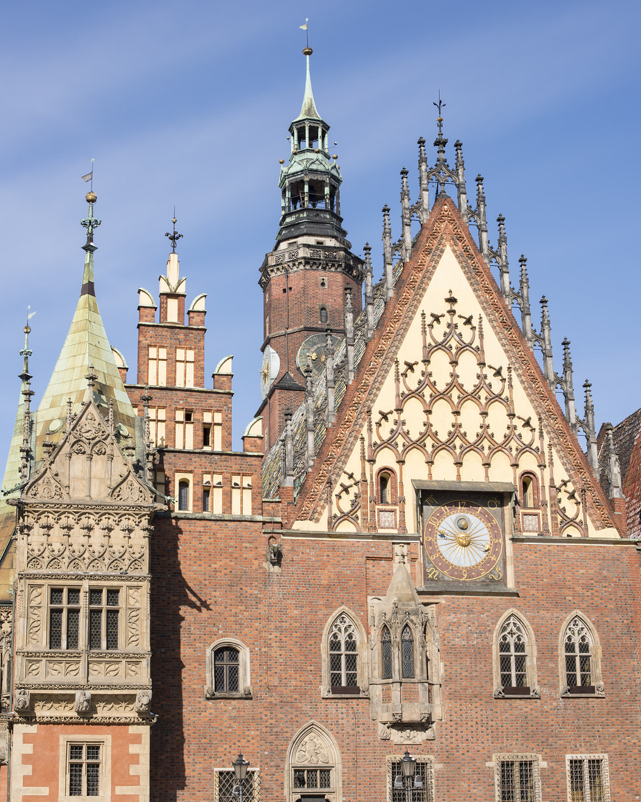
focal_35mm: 57
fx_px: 1352
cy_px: 457
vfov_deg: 33.0
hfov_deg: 26.7
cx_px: 317
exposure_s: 1/100
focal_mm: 50
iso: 160
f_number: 16
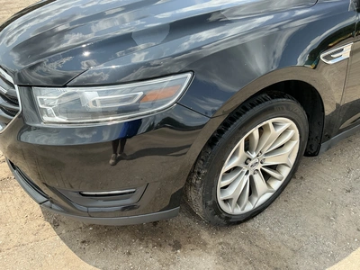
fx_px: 291
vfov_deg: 49.7
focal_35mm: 28
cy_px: 135
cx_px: 180
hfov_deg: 63.4
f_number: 1.8
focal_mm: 3
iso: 25
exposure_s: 1/514
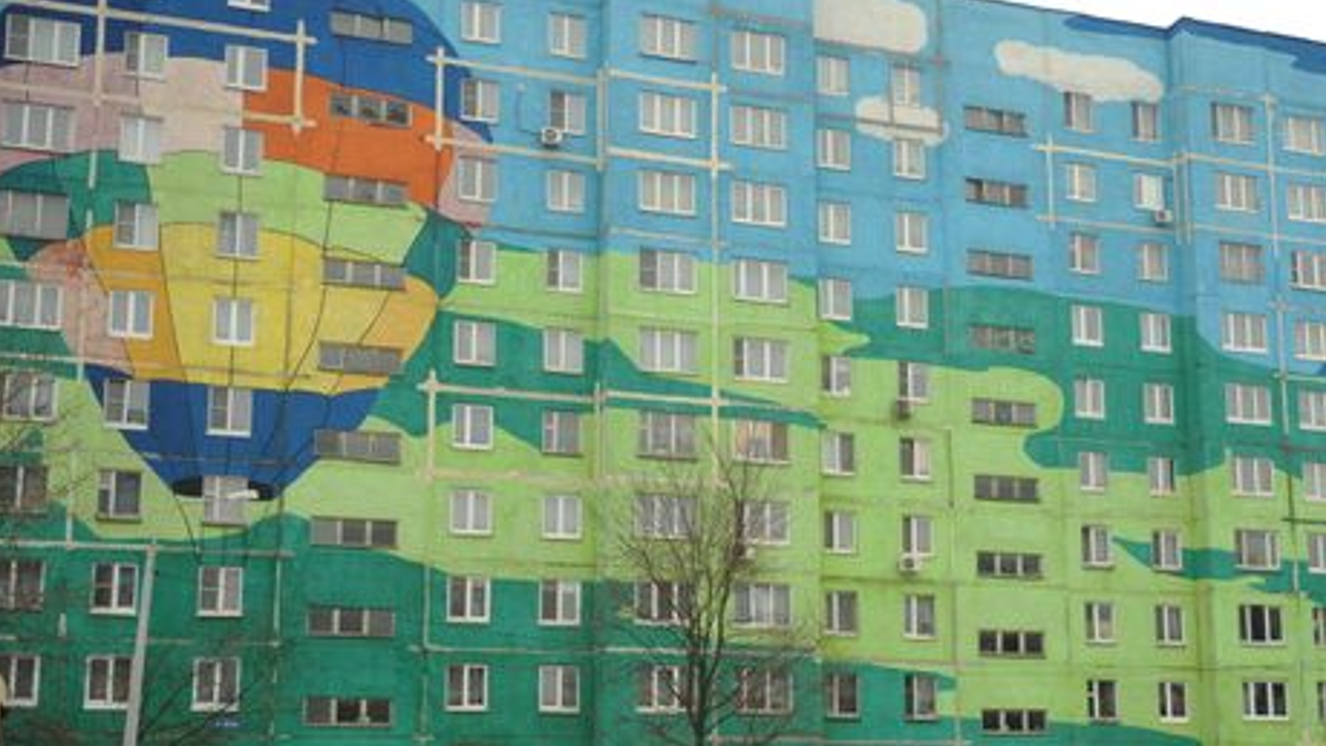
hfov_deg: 40.4
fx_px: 1794
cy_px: 478
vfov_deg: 23.4
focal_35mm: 51
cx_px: 798
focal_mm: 32
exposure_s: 1/125
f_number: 2.8
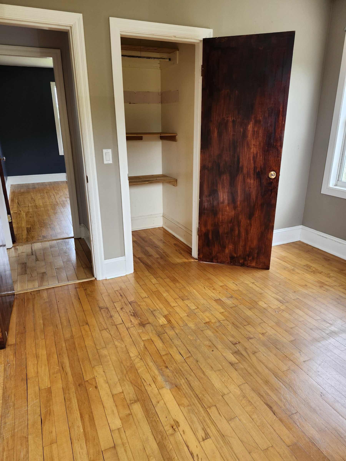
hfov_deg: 58.9
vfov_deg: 73.9
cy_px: 230
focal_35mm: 23
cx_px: 173
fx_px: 307
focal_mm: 5.54
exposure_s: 1/182
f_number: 1.8
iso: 100
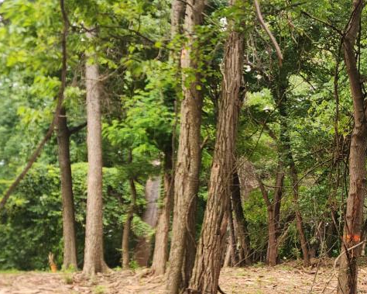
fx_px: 771
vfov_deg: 21.5
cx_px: 454
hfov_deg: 24.1
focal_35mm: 71
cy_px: 188
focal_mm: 5.4
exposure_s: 1/120
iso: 32
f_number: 1.8
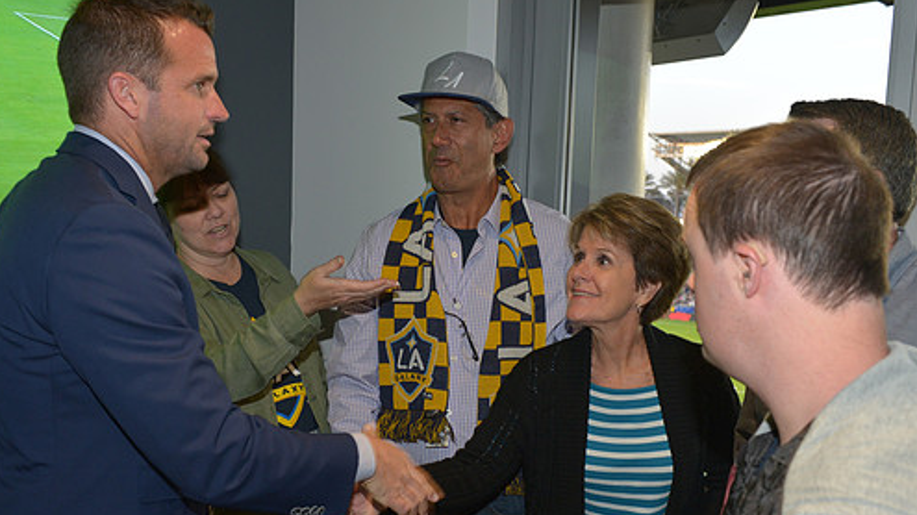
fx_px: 1045
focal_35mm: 43
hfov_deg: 47.4
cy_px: 333
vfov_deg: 27.6
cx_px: 437
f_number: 7.1
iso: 800
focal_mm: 35
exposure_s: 1/60
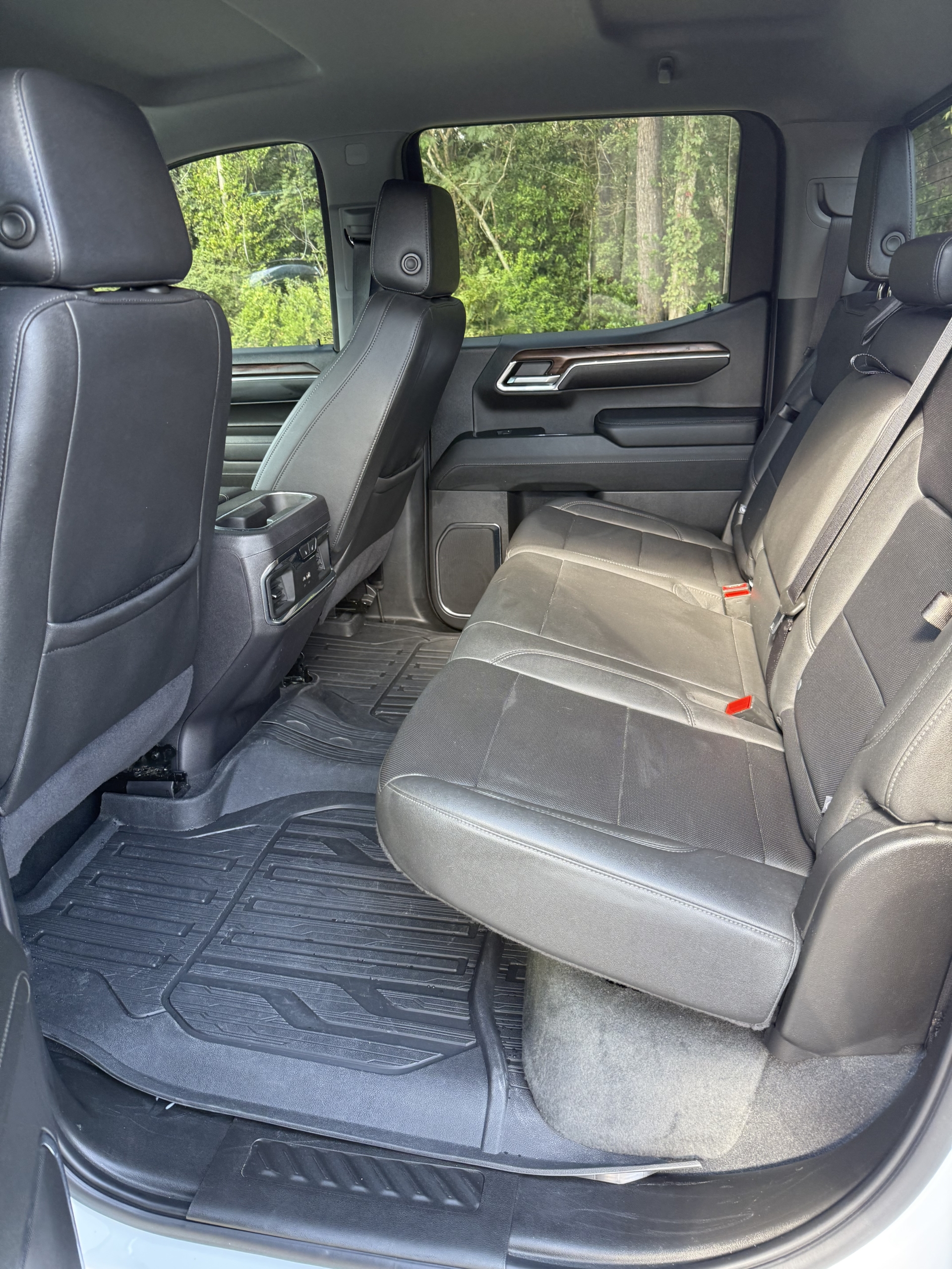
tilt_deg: -22.1
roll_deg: -2.7
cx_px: 476
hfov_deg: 56.8
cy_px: 634
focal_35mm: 24
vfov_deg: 71.6
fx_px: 880
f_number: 1.78
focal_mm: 6.76
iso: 160
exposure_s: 1/121
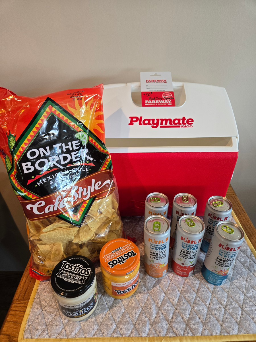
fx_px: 227
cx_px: 128
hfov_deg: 58.9
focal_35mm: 23
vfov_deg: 73.9
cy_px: 171
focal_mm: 5.4
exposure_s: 1/120
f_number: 1.8
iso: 250
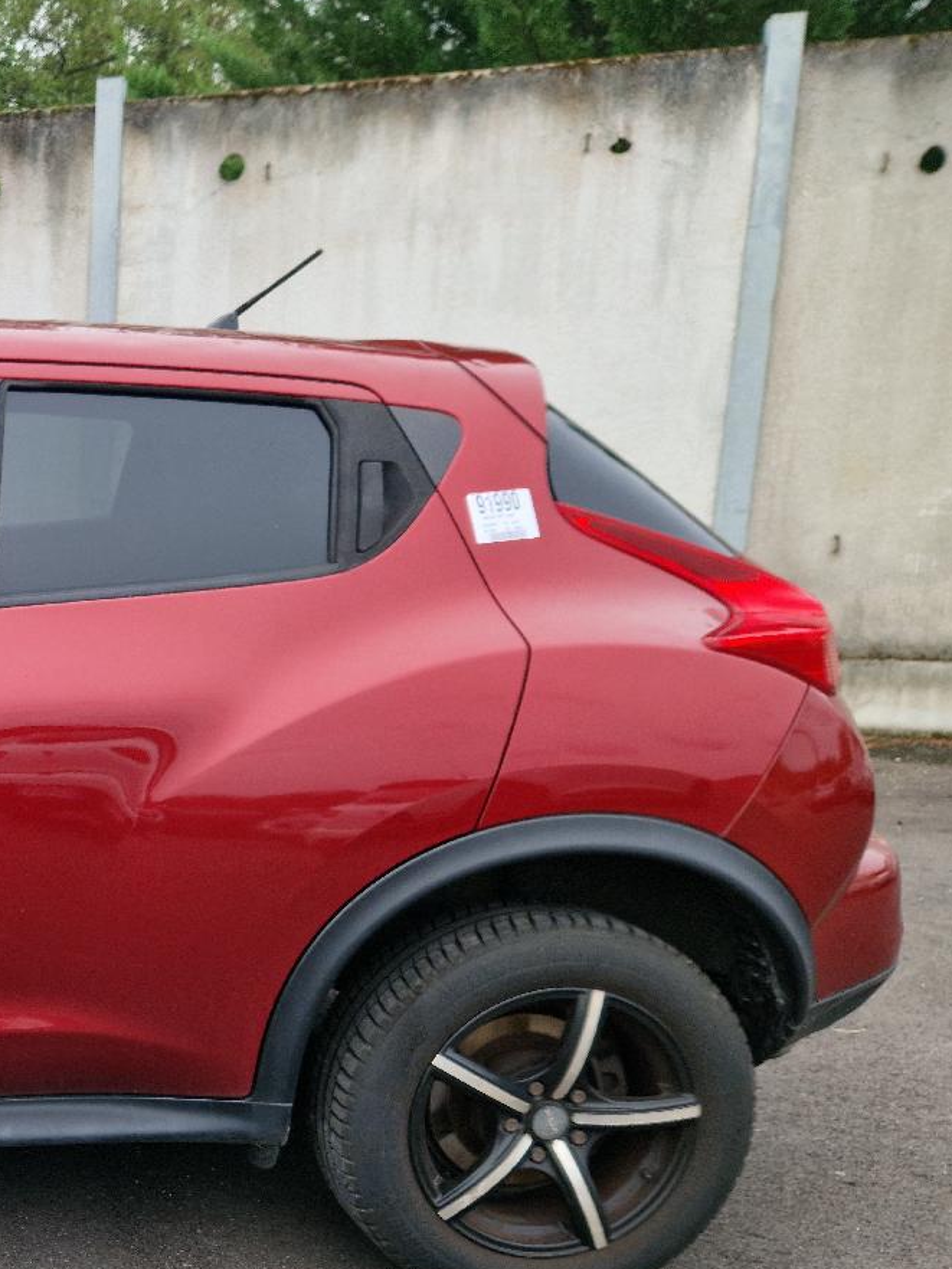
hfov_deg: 26.1
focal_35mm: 47
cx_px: -301
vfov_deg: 39.8
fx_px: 1723
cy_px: 869
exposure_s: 1/244
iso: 50
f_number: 1.8
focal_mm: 5.4
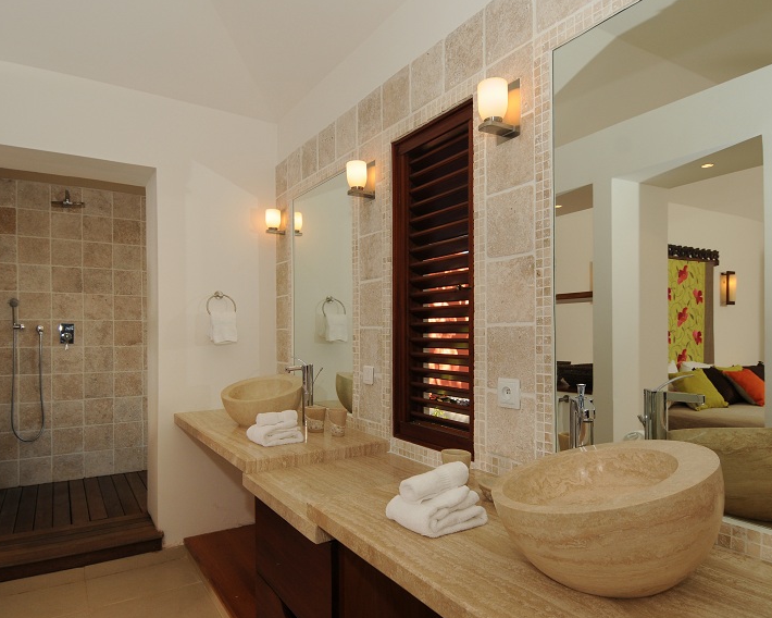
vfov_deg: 65.5
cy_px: 314
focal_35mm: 21
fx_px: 480
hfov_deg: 77.6
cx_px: 364
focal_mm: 12
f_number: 6.3
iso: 200
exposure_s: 1/160
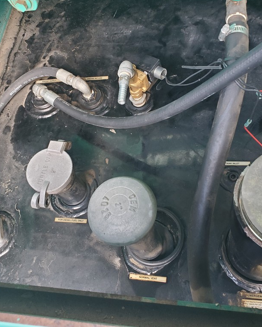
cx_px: 139
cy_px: 163
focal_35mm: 34
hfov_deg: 43.3
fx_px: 330
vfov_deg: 52.8
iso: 200
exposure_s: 1/59
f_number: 2.4
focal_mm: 4.3
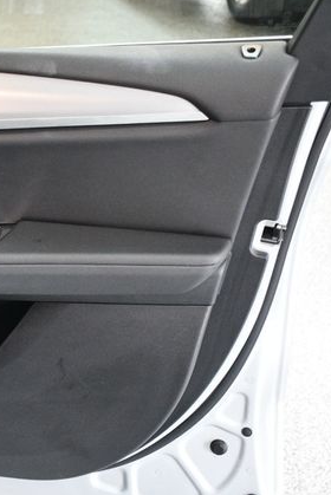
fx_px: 840
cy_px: 248
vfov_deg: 32.9
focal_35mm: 61
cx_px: -34
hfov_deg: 21.2
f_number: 4
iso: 3600
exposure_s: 1/60
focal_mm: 27
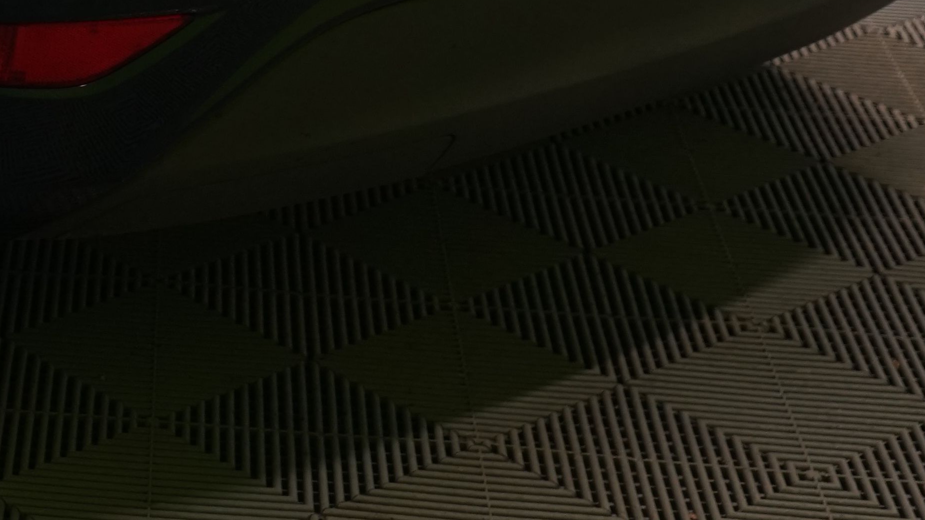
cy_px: -392
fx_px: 2919
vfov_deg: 9.7
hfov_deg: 17.1
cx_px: -233
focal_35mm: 119
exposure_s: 1/30
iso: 800
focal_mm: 35
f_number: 4.5
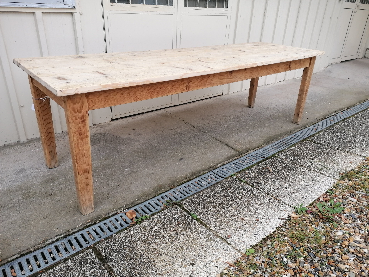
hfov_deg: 65.3
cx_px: 184
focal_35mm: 27
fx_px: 288
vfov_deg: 51.4
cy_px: 138
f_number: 1.8
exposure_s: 1/351
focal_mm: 4.75
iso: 50
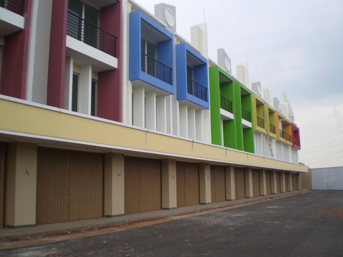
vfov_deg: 39.7
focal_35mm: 36
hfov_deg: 51.4
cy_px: 128
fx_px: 357
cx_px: 172
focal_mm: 6.3
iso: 64
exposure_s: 1/500
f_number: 3.1
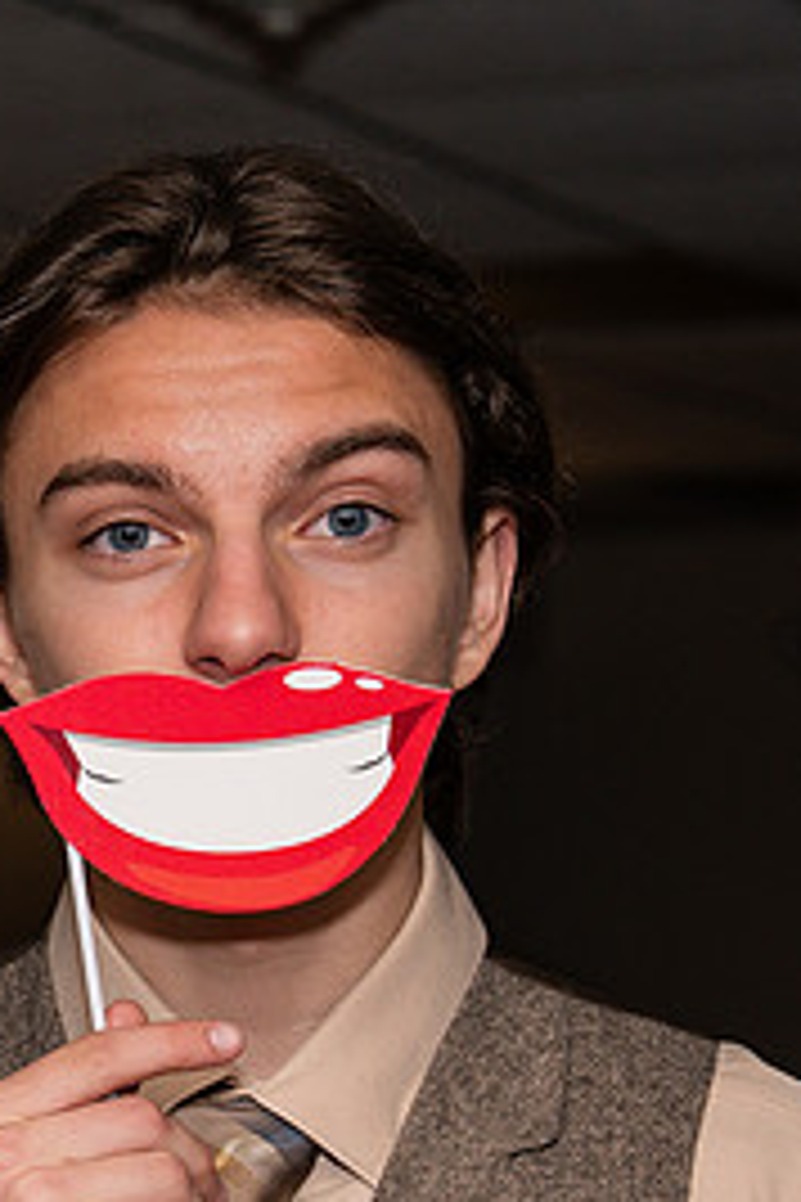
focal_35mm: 177
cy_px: 936
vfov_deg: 11.6
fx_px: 5907
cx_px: -4
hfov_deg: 7.7
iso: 400
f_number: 5
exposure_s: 1/250
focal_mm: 70
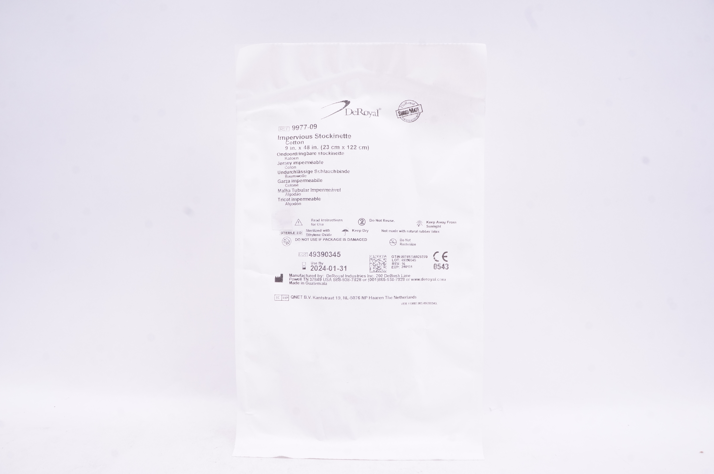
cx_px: 357
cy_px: 237
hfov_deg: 67.4
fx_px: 535
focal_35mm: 27
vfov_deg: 47.8
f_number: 14
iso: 800
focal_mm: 18
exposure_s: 1/20
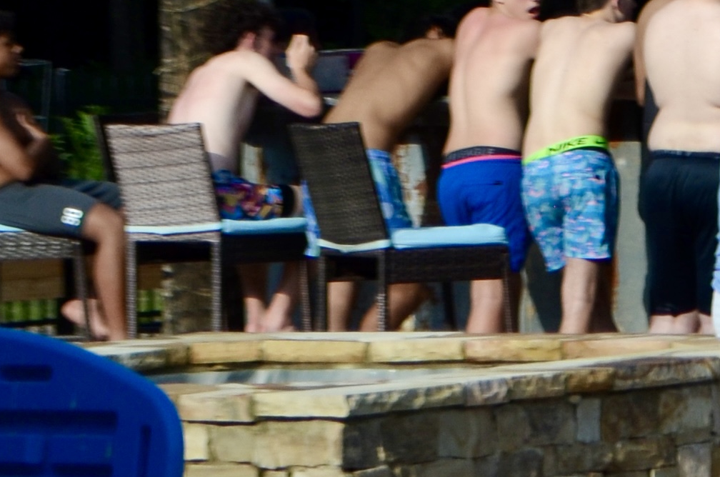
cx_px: 1377
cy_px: -462
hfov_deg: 6.5
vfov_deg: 4.4
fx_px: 6148
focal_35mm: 308
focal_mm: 42
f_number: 5.3
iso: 250
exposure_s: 1/1250
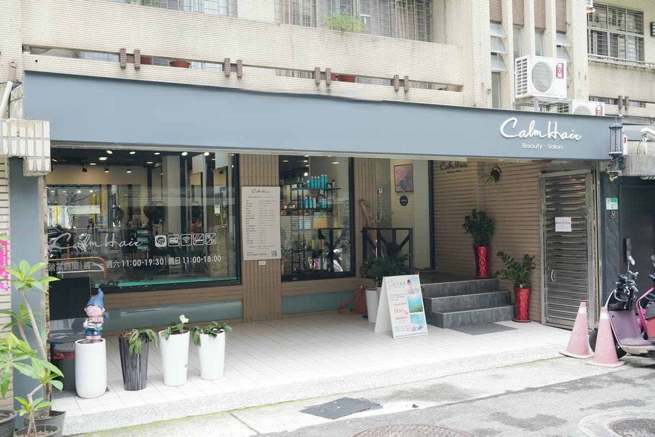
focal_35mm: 36
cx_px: 328
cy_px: 218
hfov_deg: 53.1
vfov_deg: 36.9
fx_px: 655
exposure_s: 1/160
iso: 320
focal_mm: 36
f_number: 4
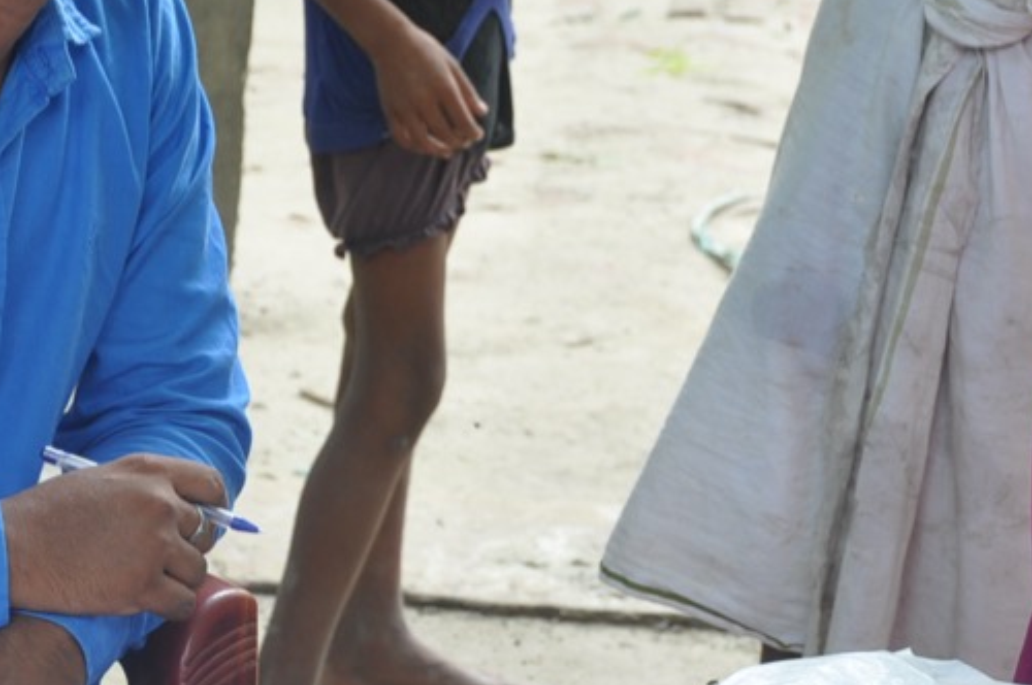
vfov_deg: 7.0
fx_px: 5583
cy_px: 5
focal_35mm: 195
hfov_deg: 10.6
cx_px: 514
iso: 200
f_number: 5.6
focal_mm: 50
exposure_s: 1/100
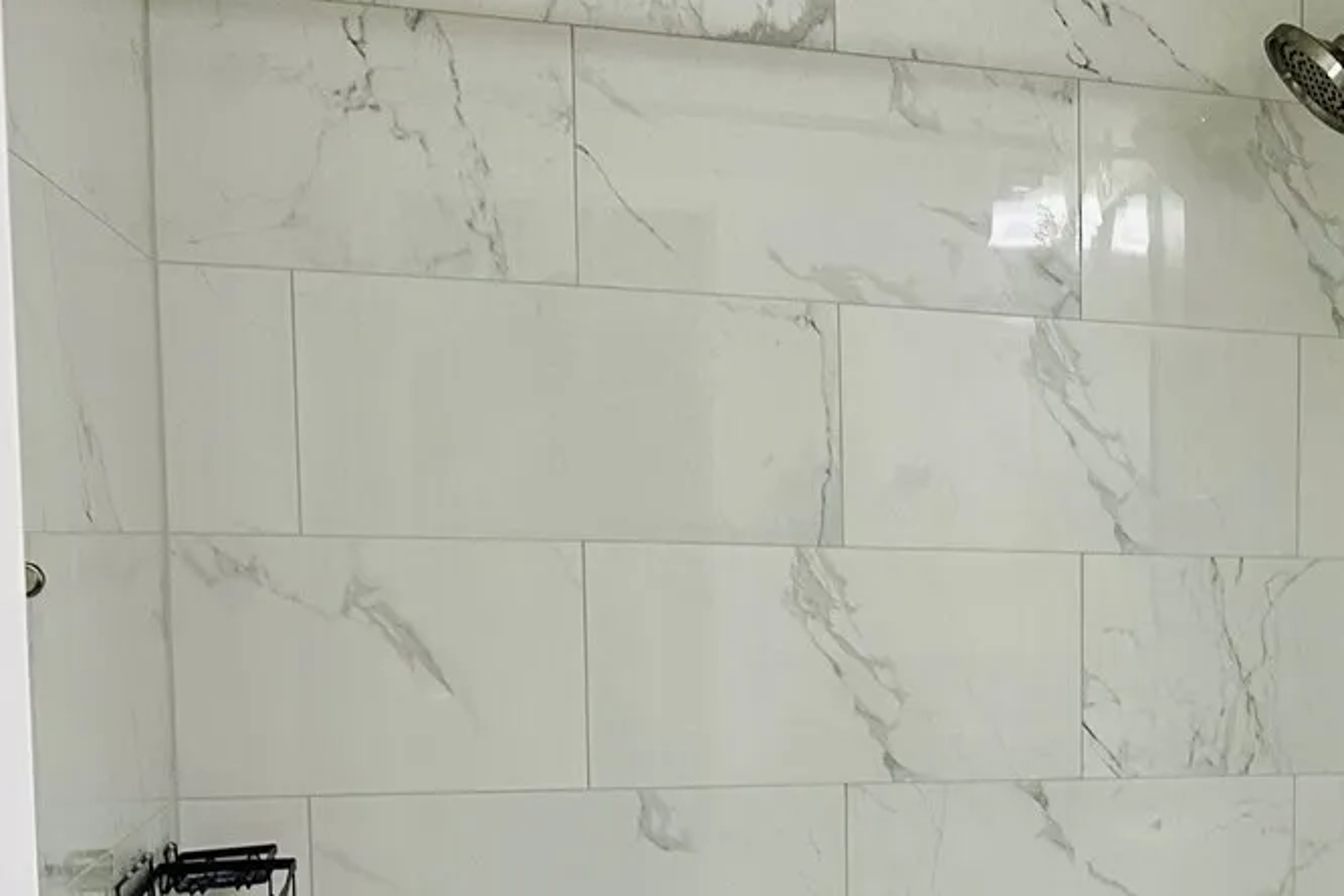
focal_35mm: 60
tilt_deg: -5.5
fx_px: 2240
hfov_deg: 29.8
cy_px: 783
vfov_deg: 22.2
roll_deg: -1.1
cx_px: 1501
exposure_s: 1/120
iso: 160
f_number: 1.78
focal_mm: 6.86
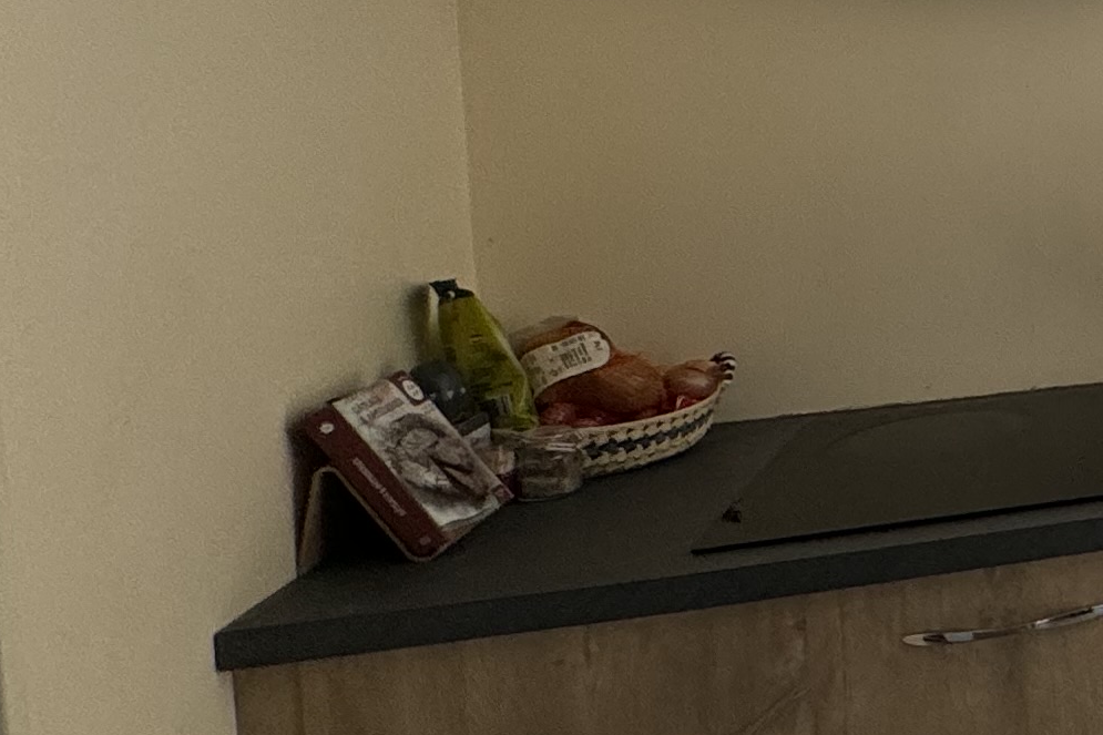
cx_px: 2158
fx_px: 1807
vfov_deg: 22.1
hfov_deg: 19.8
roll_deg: +1.0
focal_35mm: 59
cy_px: -3
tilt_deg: -3.7
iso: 40
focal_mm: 2.22
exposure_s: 1/108
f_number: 2.2
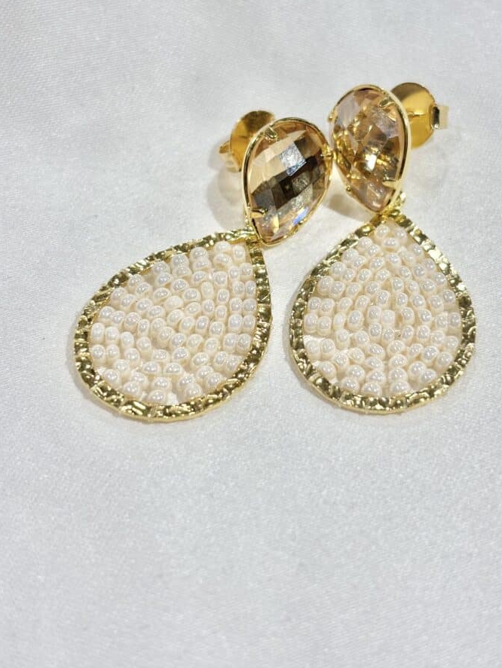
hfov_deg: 24.4
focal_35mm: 60
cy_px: 287
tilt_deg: -37.9
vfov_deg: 32.1
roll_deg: +11.6
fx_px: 1159
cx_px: 286
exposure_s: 1/268
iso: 32
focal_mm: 5.96
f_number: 1.6
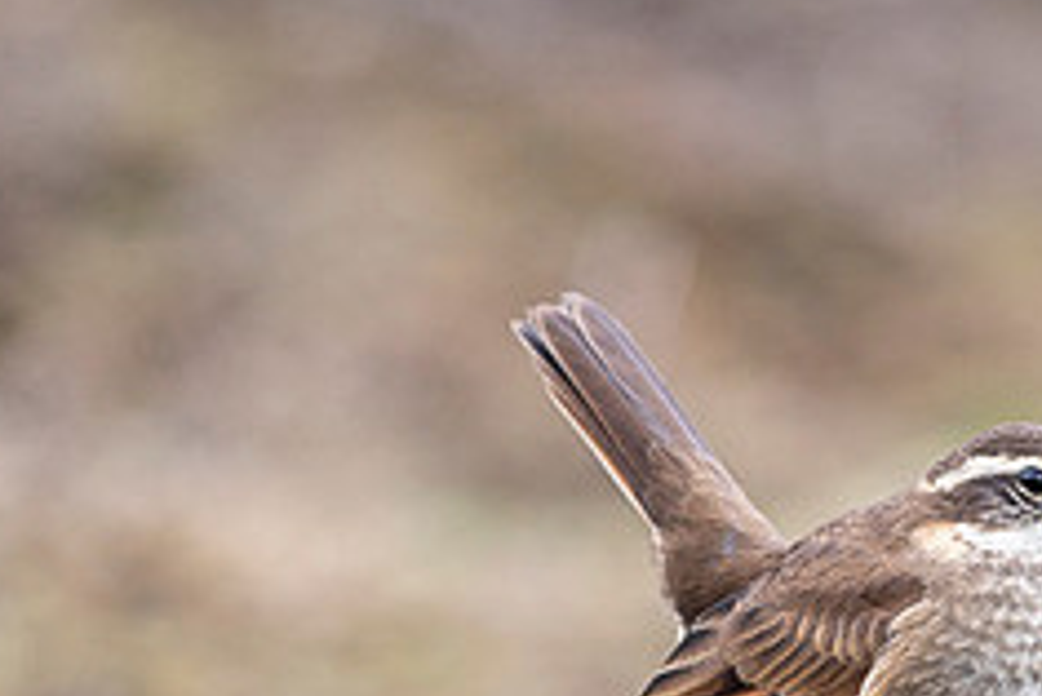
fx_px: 47496
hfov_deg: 1.3
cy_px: 501
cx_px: 1054
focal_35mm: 1640
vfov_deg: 0.8
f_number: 4
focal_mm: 500
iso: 800
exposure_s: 1/2000
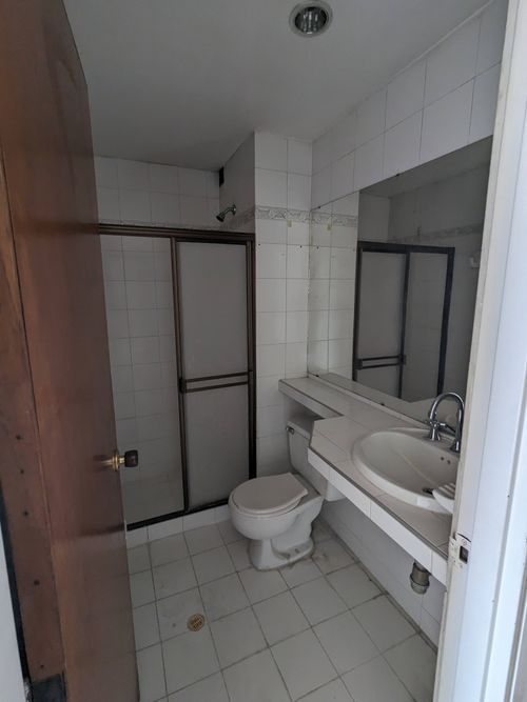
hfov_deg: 78.1
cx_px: 264
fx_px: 325
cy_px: 351
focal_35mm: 16
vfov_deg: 94.5
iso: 209
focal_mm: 2.35
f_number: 2.2
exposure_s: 1/40
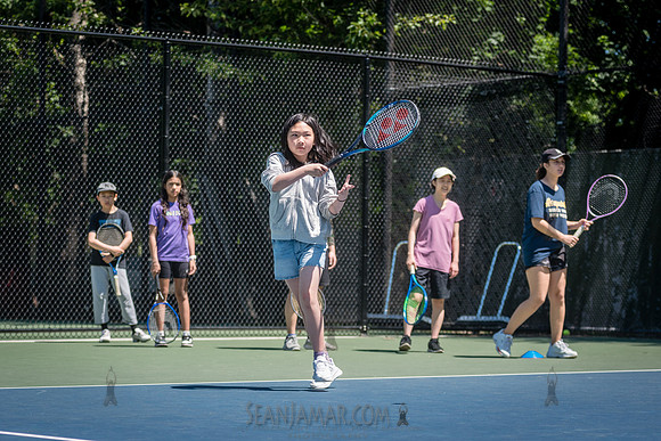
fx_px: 2289
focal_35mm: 125
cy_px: 221
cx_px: 299
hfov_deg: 16.4
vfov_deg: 11.0
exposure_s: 1/1000
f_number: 4.5
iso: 200
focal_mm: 105
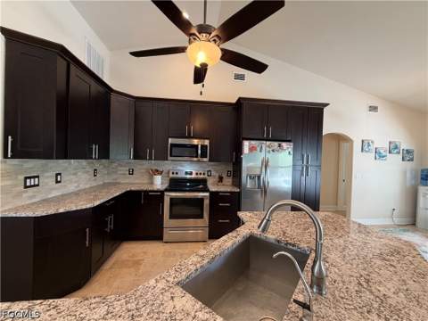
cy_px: 160
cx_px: 214
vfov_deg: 85.7
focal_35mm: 14
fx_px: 173
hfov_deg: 102.1
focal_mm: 2.22
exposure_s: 1/60
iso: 250
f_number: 2.2
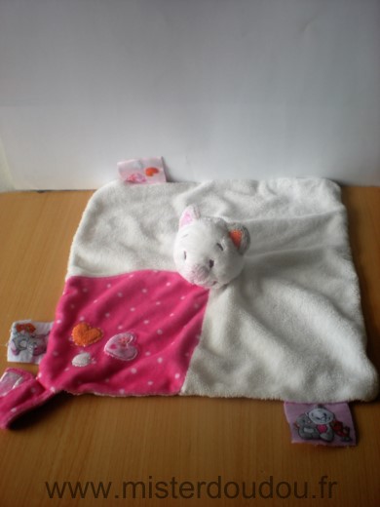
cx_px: 190
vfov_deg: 49.0
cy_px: 254
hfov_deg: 37.7
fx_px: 556
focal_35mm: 38
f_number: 3.1
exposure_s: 1/12.2
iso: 64
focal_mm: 6.3
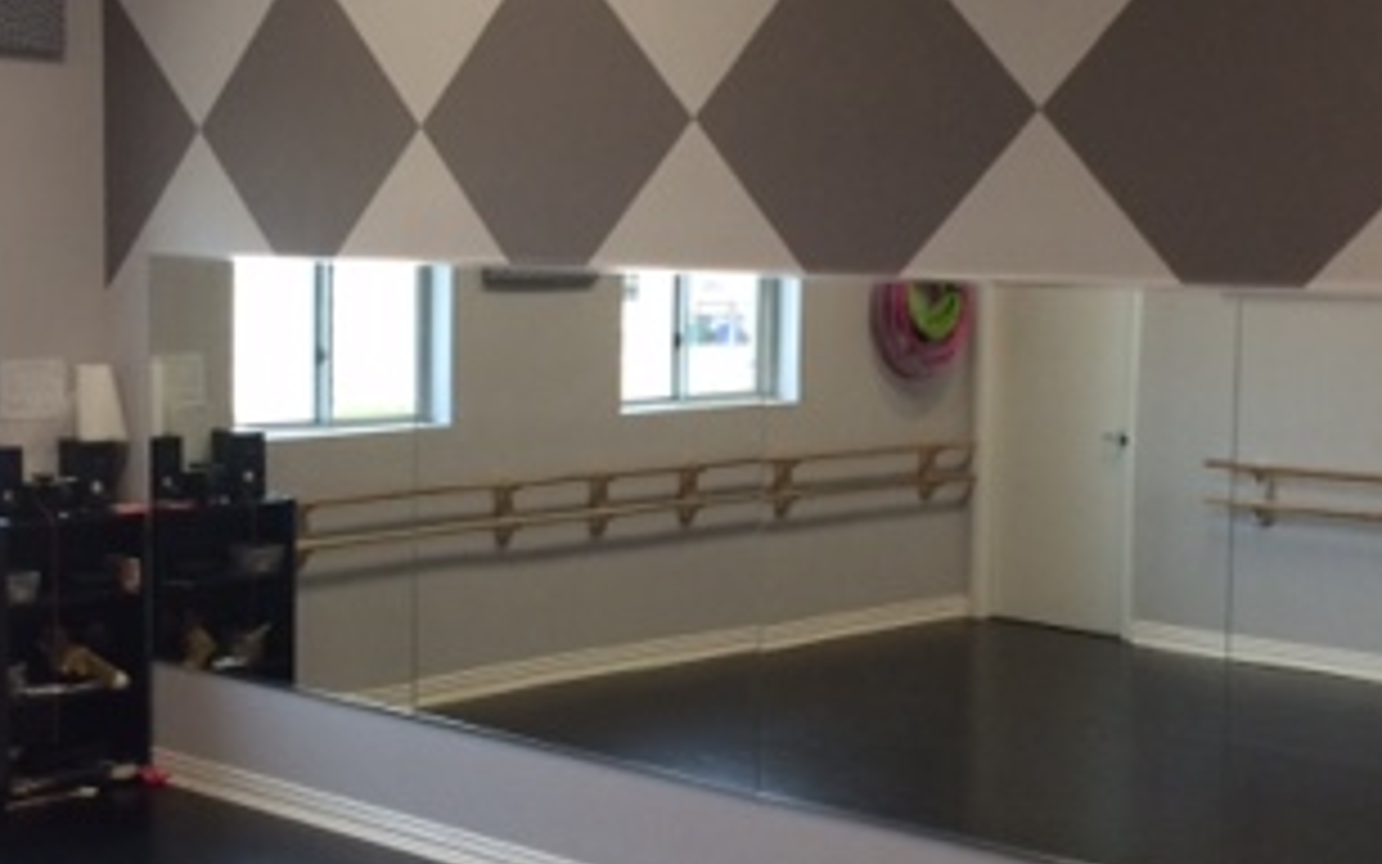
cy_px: 428
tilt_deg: -7.2
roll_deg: -0.7
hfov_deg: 32.0
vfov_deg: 20.3
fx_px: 2411
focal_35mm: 64
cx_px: 608
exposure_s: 1/30
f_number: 2.2
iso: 50
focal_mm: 4.15
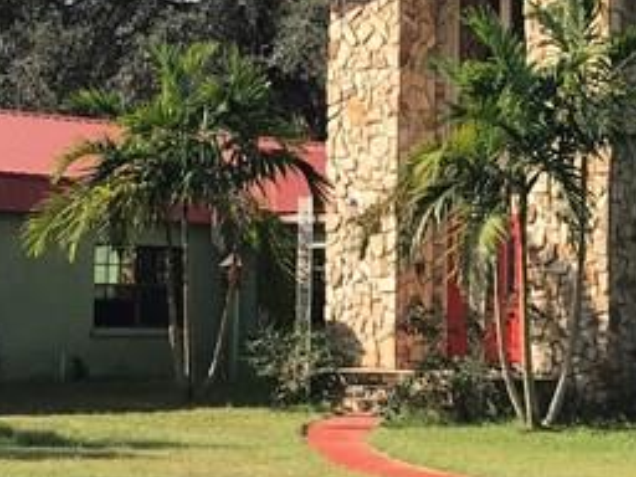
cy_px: 204
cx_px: 308
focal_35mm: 112
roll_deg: -1.2
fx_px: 2058
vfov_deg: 13.2
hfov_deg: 17.6
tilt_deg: +4.1
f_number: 1.8
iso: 20
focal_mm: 3.99
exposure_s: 1/1650
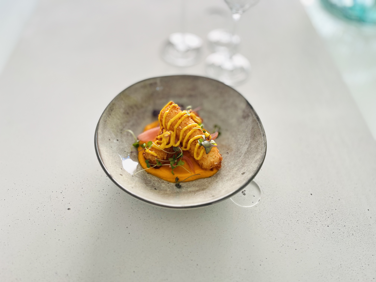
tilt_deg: -54.1
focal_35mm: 26
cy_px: 141
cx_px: 188
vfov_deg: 53.1
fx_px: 282
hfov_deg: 67.3
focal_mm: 5.1
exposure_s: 1/100
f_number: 1.6
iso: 64
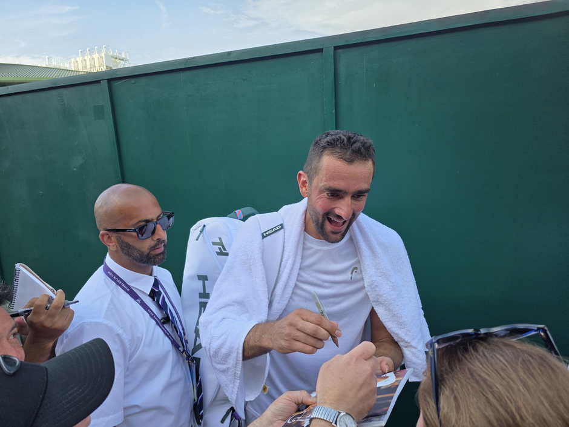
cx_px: 284
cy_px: 214
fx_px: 378
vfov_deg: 58.9
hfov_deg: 73.9
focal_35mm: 23
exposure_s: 1/1756
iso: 80
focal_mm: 6.3
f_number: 1.7
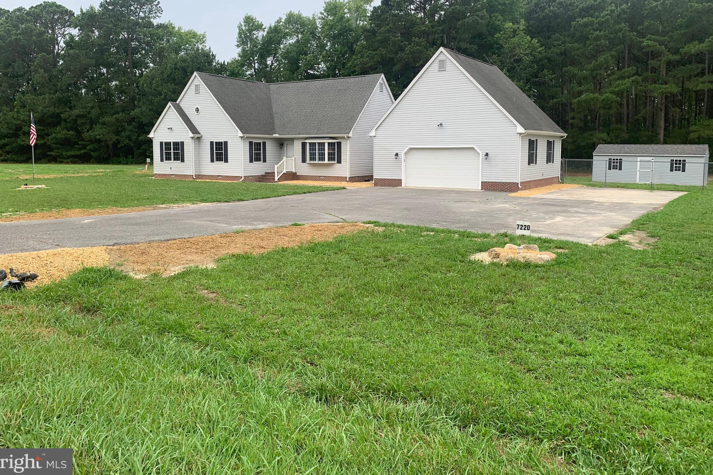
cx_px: 351
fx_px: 555
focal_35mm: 28
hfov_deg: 65.5
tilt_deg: -4.2
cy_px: 201
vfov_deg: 46.3
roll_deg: +0.2
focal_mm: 4.25
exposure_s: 1/428
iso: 25
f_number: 1.8
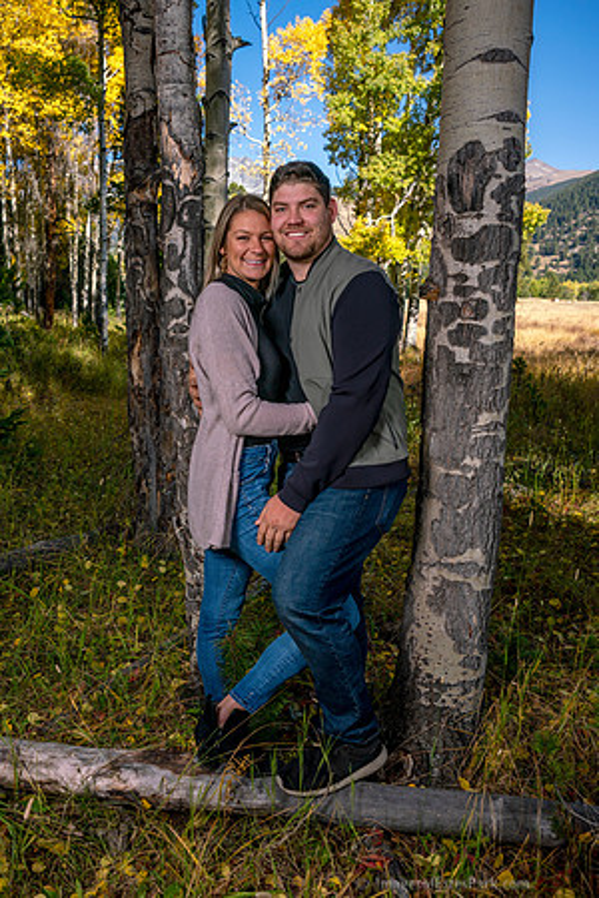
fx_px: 599
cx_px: 300
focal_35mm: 24
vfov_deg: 73.7
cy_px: 449
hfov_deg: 53.1
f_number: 4.5
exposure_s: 1/1000
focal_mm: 24
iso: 160
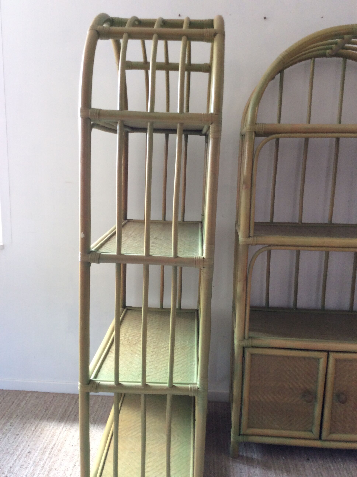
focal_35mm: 32
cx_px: 178
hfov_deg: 44.1
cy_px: 238
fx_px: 441
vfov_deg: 56.9
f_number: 2.4
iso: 40
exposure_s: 1/25
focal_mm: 3.3
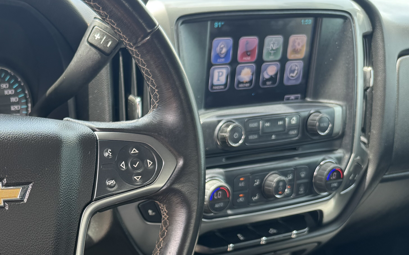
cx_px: 10
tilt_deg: -26.6
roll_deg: -1.3
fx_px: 557
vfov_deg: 25.1
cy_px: 227
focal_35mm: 50
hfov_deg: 36.6
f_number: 1.78
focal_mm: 6.76
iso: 80
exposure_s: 1/121
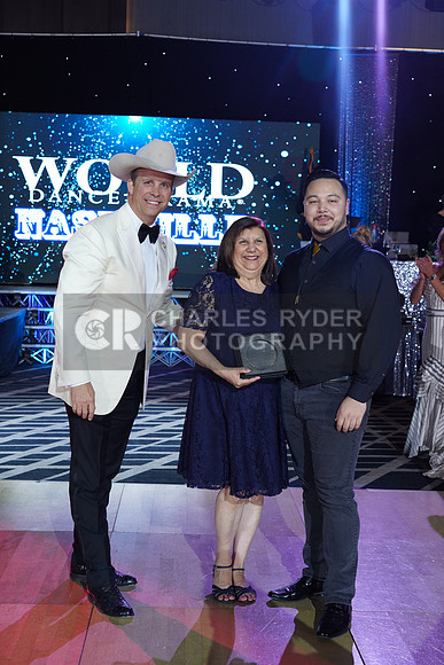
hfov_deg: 26.5
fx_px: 943
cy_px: 332
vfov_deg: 38.9
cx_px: 222
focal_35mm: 51
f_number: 5
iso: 1600
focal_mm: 51
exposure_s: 1/200
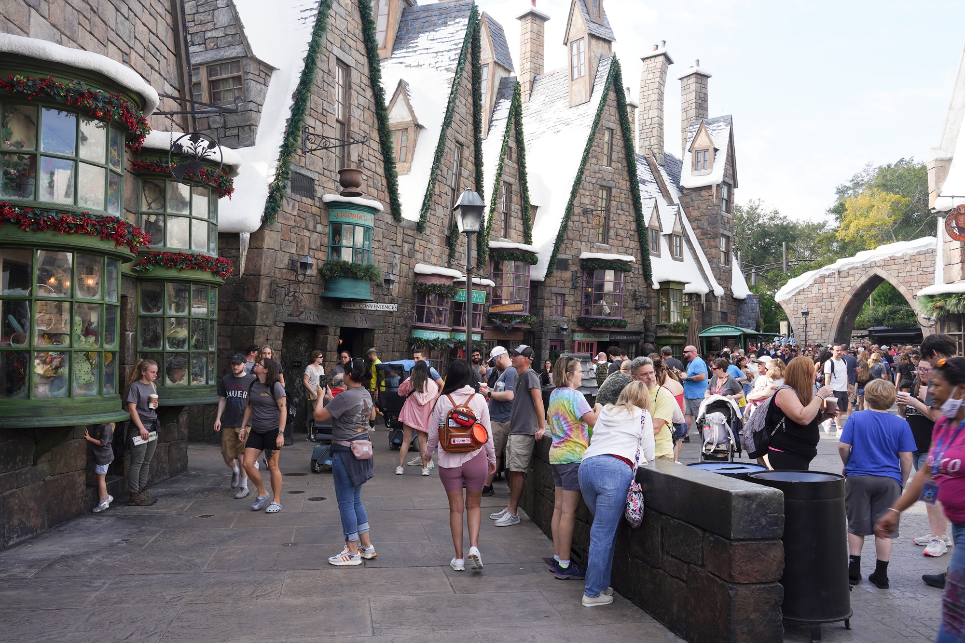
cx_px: 482
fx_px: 751
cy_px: 322
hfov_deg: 65.5
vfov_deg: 46.4
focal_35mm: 28
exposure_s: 1/80
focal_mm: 28
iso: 200
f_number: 11
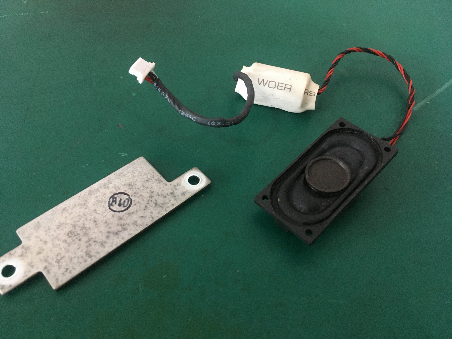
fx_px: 379
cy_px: 170
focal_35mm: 29
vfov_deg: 48.2
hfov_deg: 61.7
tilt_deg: -51.7
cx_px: 226
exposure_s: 1/25
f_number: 2.2
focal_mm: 4.15
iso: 200
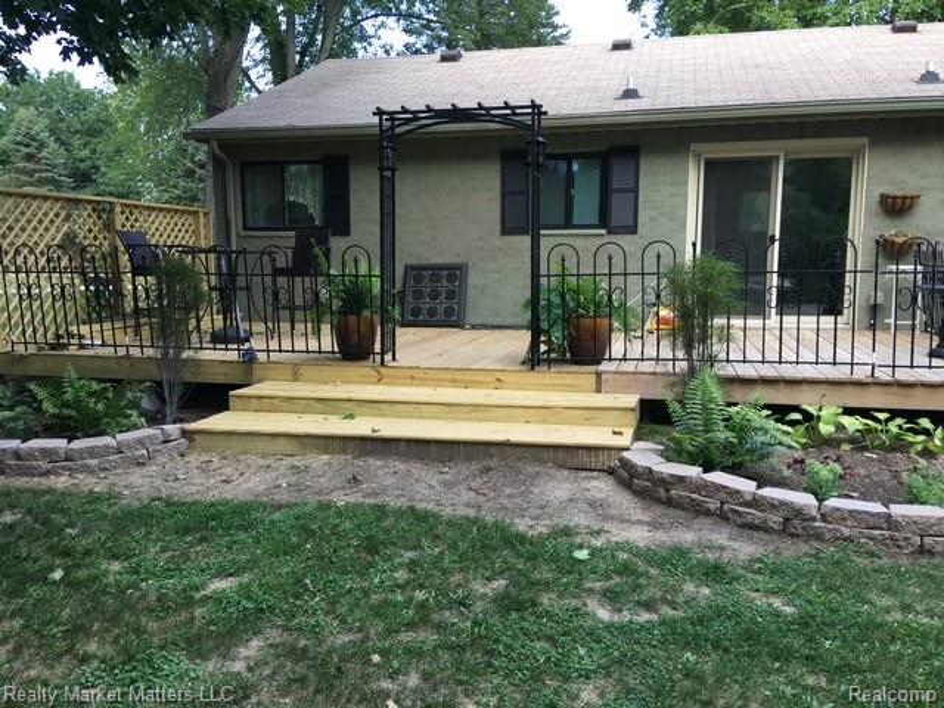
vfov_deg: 48.2
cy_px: 354
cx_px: 472
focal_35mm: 29
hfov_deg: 61.7
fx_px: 791
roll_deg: +0.4
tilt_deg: -6.1
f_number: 2.2
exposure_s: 1/120
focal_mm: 4.15
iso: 32
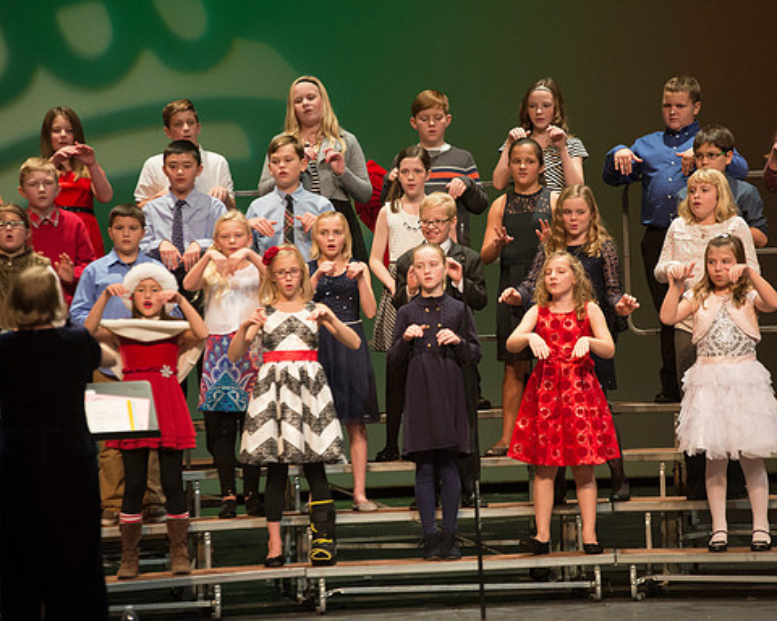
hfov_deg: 8.5
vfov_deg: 6.8
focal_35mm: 227
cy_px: 311
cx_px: 442
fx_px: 5220
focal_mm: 200
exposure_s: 1/250
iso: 2500
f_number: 2.8
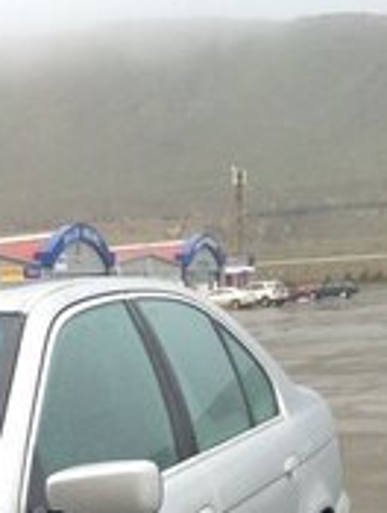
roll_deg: +5.4
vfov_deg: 21.1
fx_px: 1218
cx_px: -108
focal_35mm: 82
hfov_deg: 17.0
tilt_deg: -17.7
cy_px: 709
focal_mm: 4.15
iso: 50
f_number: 2.2
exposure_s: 1/100
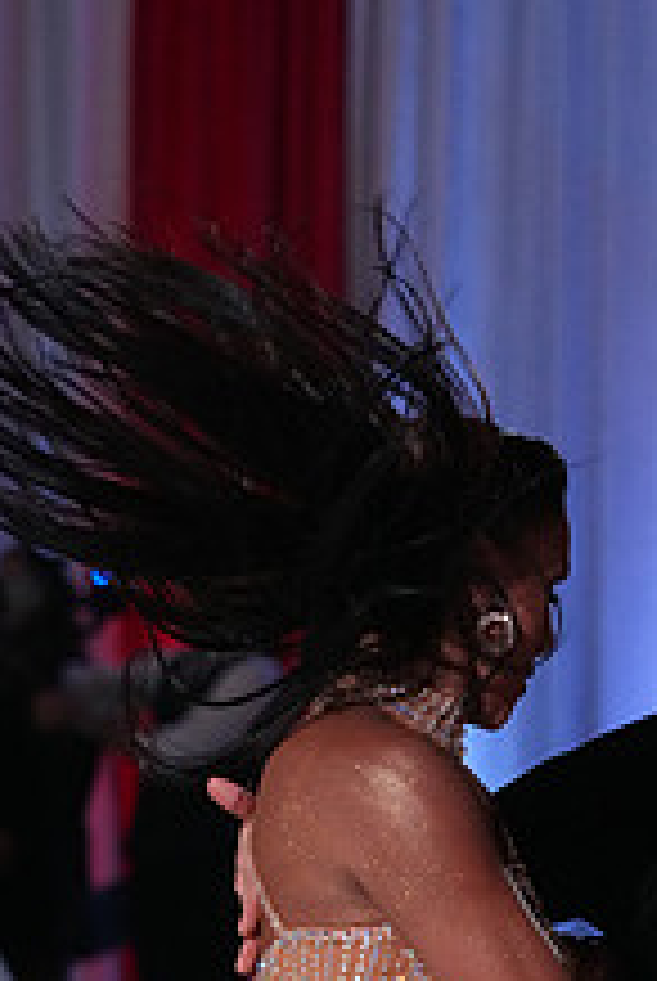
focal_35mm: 279
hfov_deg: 4.9
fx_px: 7613
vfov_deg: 7.3
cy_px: 1269
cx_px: 722
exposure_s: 1/500
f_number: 4
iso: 3200
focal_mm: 105
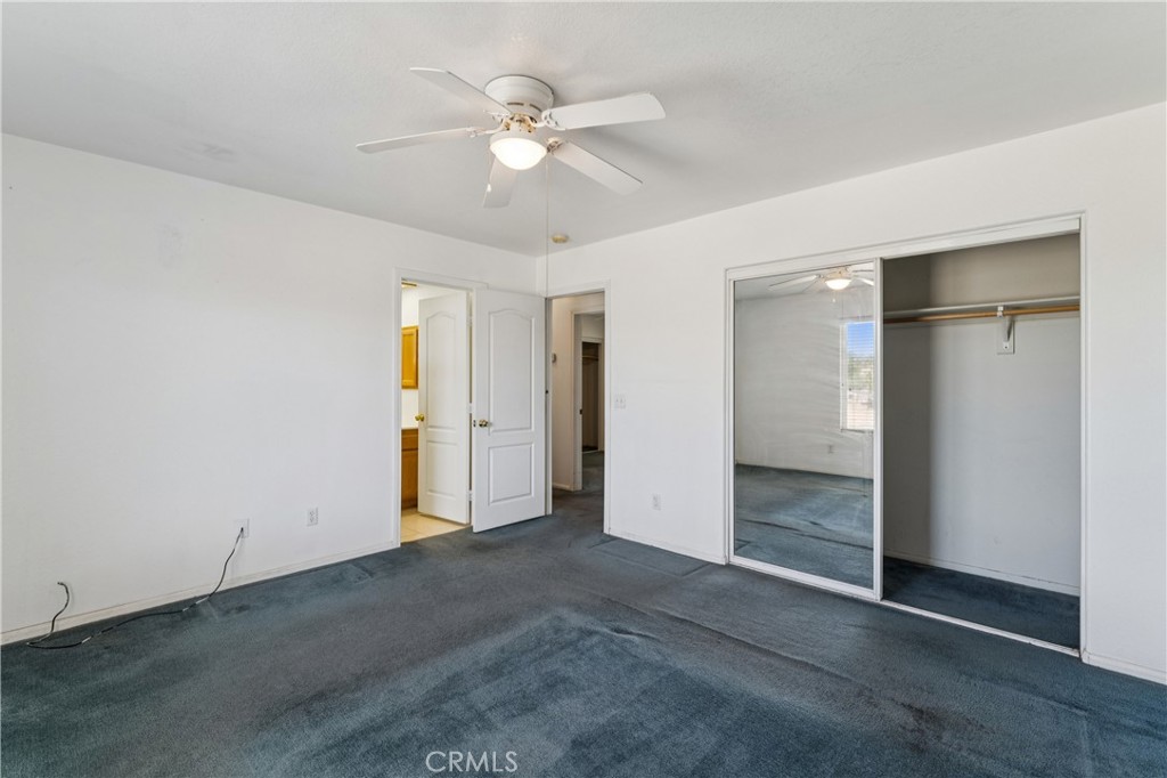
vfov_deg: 73.7
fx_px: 518
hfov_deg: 96.8
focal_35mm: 16
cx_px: 584
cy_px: 389
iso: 100
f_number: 13
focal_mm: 16
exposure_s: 1/2
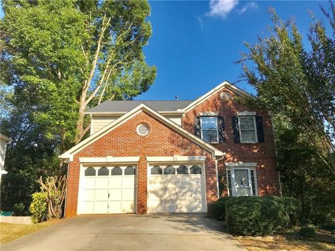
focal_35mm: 28
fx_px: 271
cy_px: 126
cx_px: 168
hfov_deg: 63.4
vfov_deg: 49.7
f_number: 1.8
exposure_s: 1/2083
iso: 20
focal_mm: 3.99
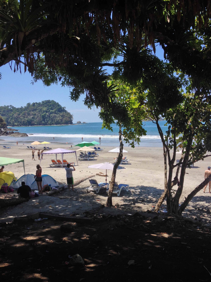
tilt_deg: -6.1
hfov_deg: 40.7
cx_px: 106
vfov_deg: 52.6
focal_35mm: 35
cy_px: 141
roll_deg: +3.6
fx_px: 284
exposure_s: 1/1381
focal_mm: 4.28
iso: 50
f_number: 2.4
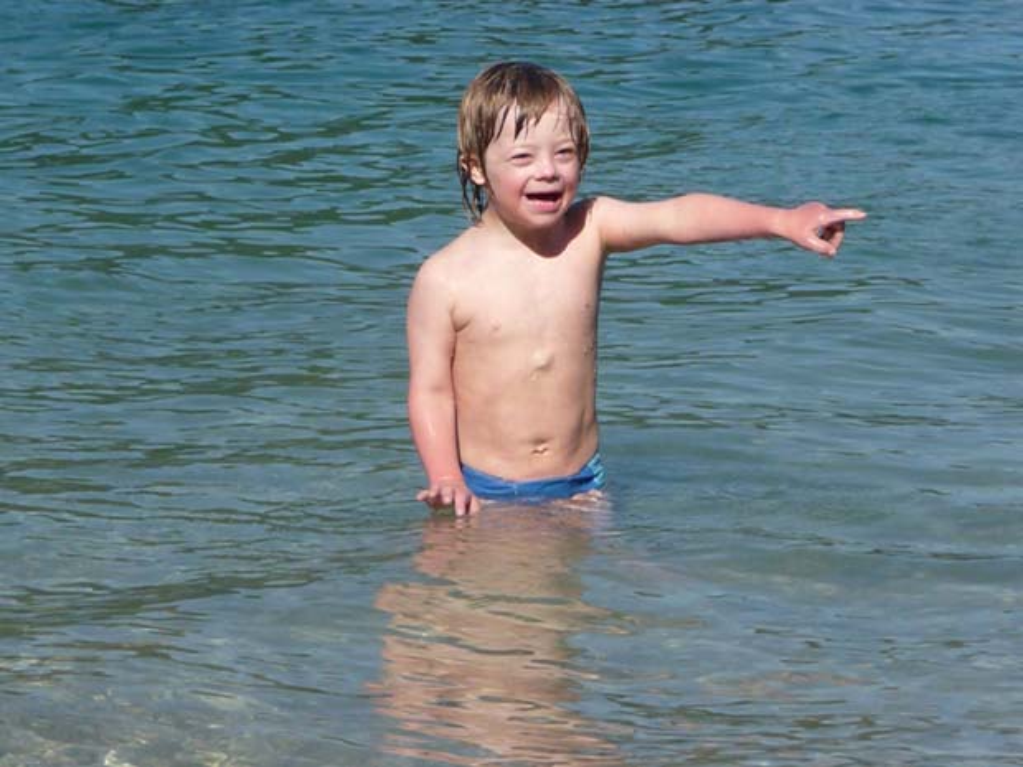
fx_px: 4669
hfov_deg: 12.5
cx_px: 512
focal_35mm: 158
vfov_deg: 9.4
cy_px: 384
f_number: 11
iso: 500
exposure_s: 1/640
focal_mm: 27.1
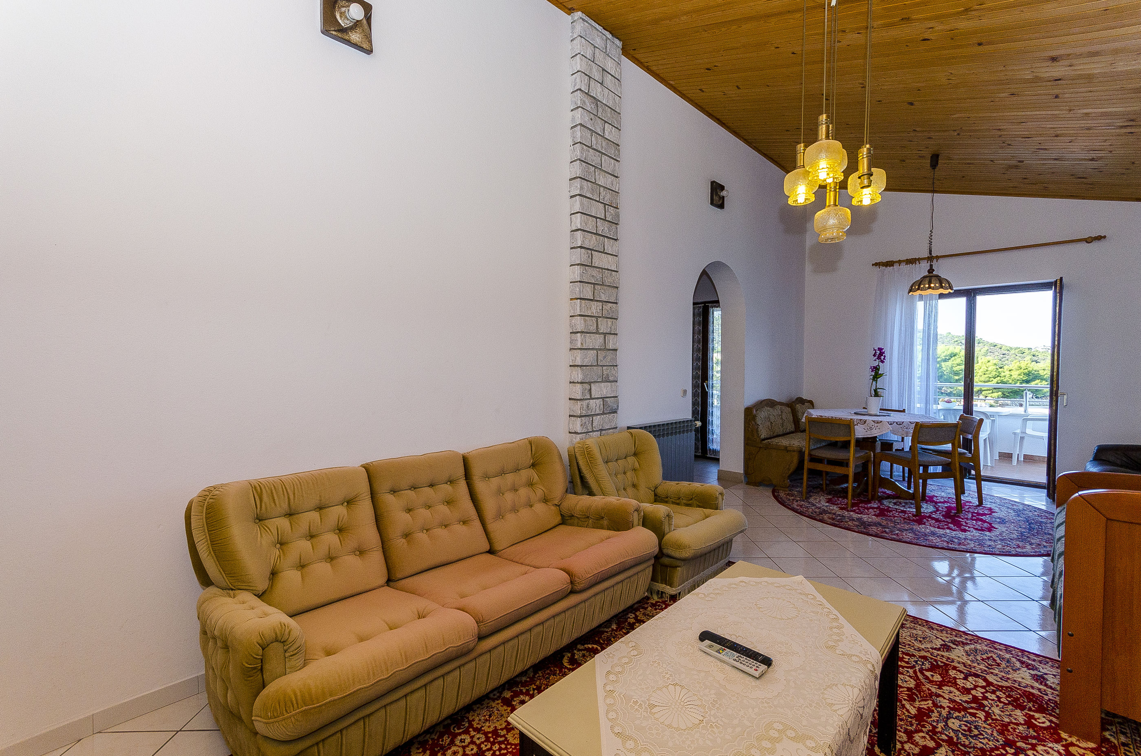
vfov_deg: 77.1
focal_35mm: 15
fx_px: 474
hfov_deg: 100.5
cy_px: 378
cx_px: 570
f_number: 8
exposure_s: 1/160
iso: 200
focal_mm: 10
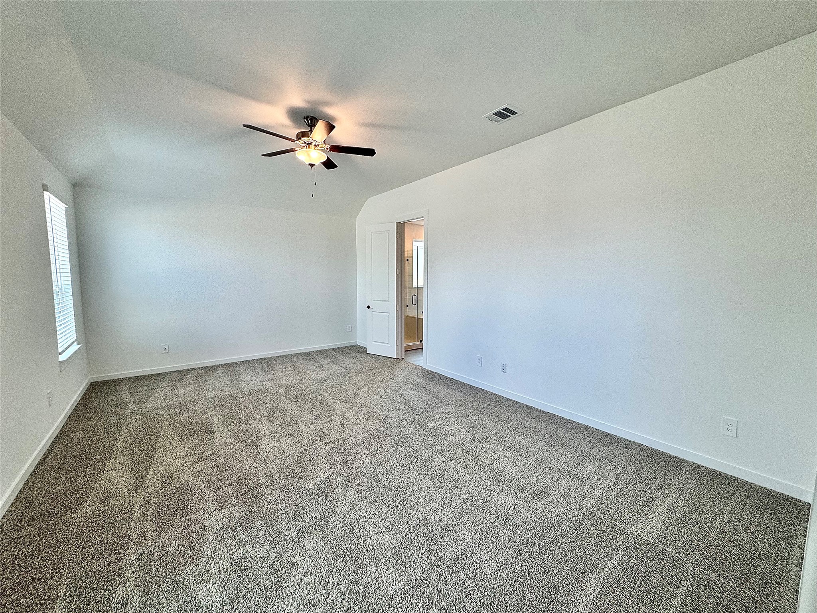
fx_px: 330
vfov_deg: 85.7
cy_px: 306
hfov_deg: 102.1
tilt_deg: -6.7
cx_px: 408
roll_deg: -0.4
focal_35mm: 14
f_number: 2.2
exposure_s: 1/120
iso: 80
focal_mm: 2.22
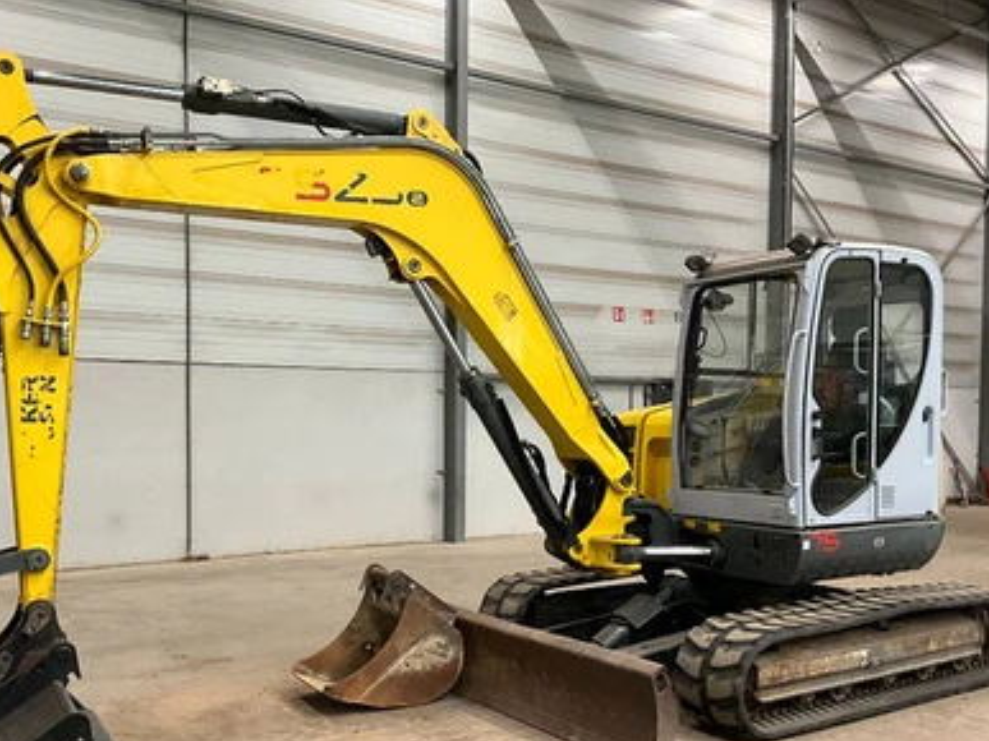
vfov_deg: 39.4
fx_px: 1028
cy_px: 457
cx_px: 468
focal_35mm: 36
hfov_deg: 51.3
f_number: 1.8
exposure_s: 1/60
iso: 160
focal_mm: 3
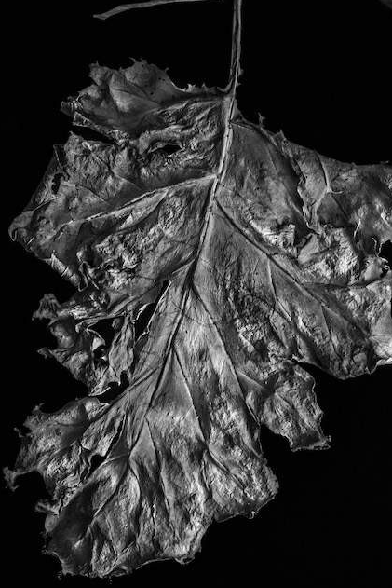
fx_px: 2987
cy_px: 263
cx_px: 201
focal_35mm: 183
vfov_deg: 11.2
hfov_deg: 7.5
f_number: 11
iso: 200
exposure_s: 1/200
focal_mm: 105
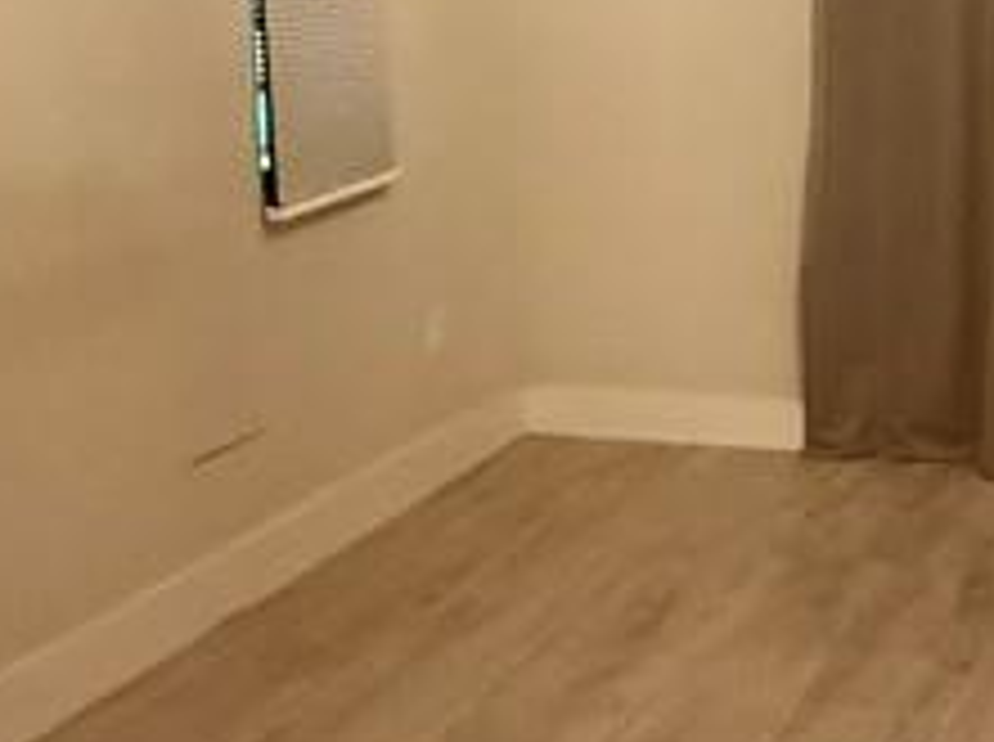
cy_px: 157
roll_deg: -1.0
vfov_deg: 22.2
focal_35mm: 65
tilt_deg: -5.9
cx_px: 1021
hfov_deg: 27.9
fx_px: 1863
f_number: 2.2
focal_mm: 2.22
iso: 1000
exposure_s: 1/60
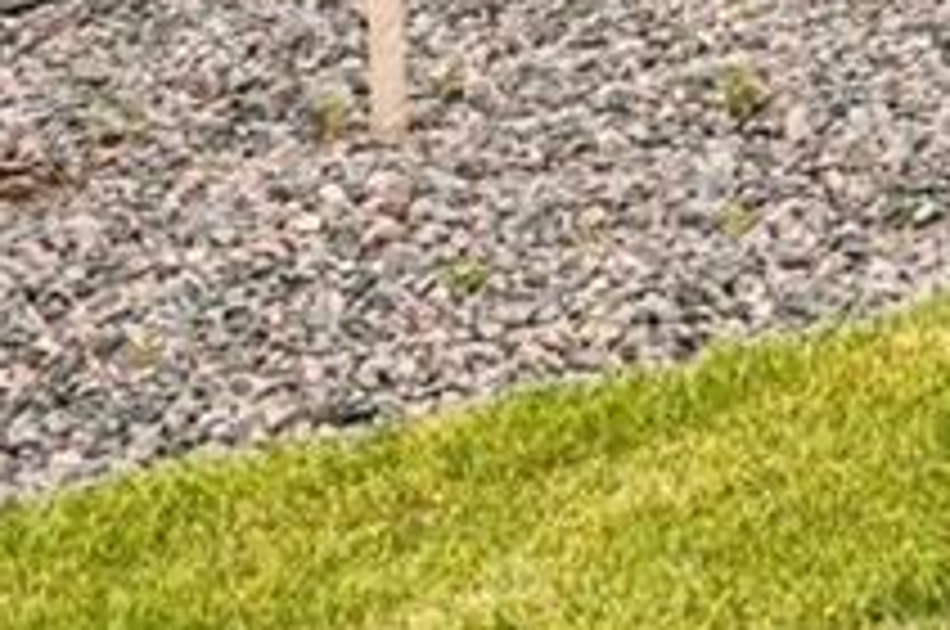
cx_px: 2503
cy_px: -891
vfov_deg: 7.4
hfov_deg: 10.0
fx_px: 4540
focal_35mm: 172
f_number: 8
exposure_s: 1/30
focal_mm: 22.7
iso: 100
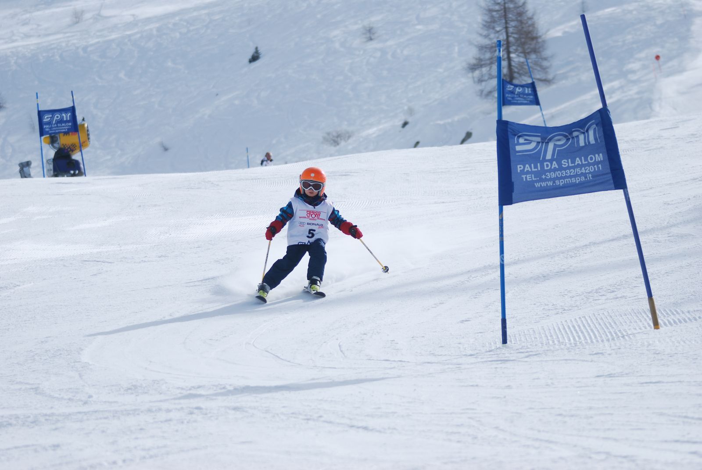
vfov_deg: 7.5
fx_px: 3573
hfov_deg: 11.2
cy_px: 235
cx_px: 351
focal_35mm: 183
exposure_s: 1/1250
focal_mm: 122
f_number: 4.8
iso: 100
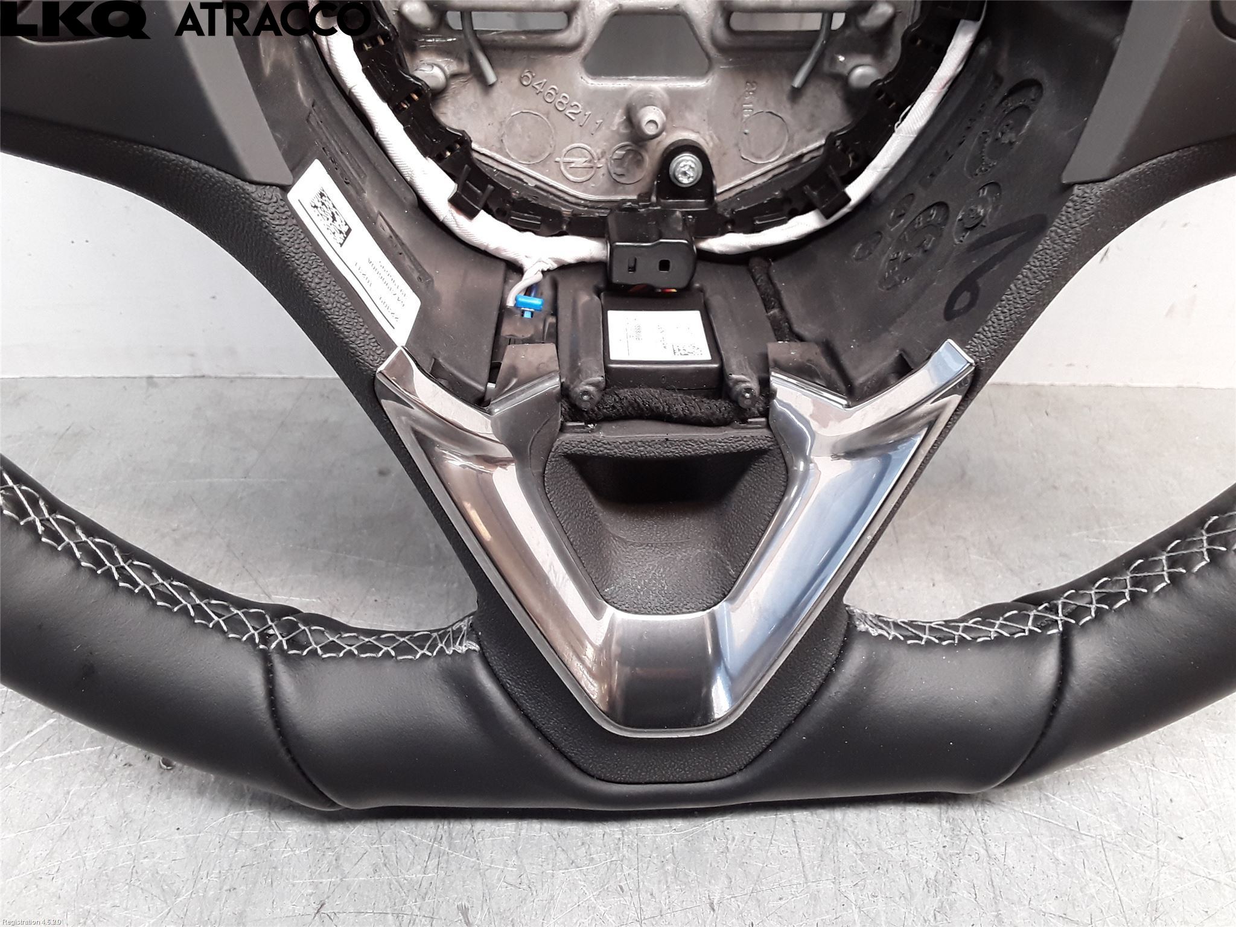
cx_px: 618
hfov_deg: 63.4
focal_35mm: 28
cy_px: 464
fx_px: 1000
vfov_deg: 49.7
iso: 100
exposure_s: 1/33
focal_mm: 2.91
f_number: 1.9
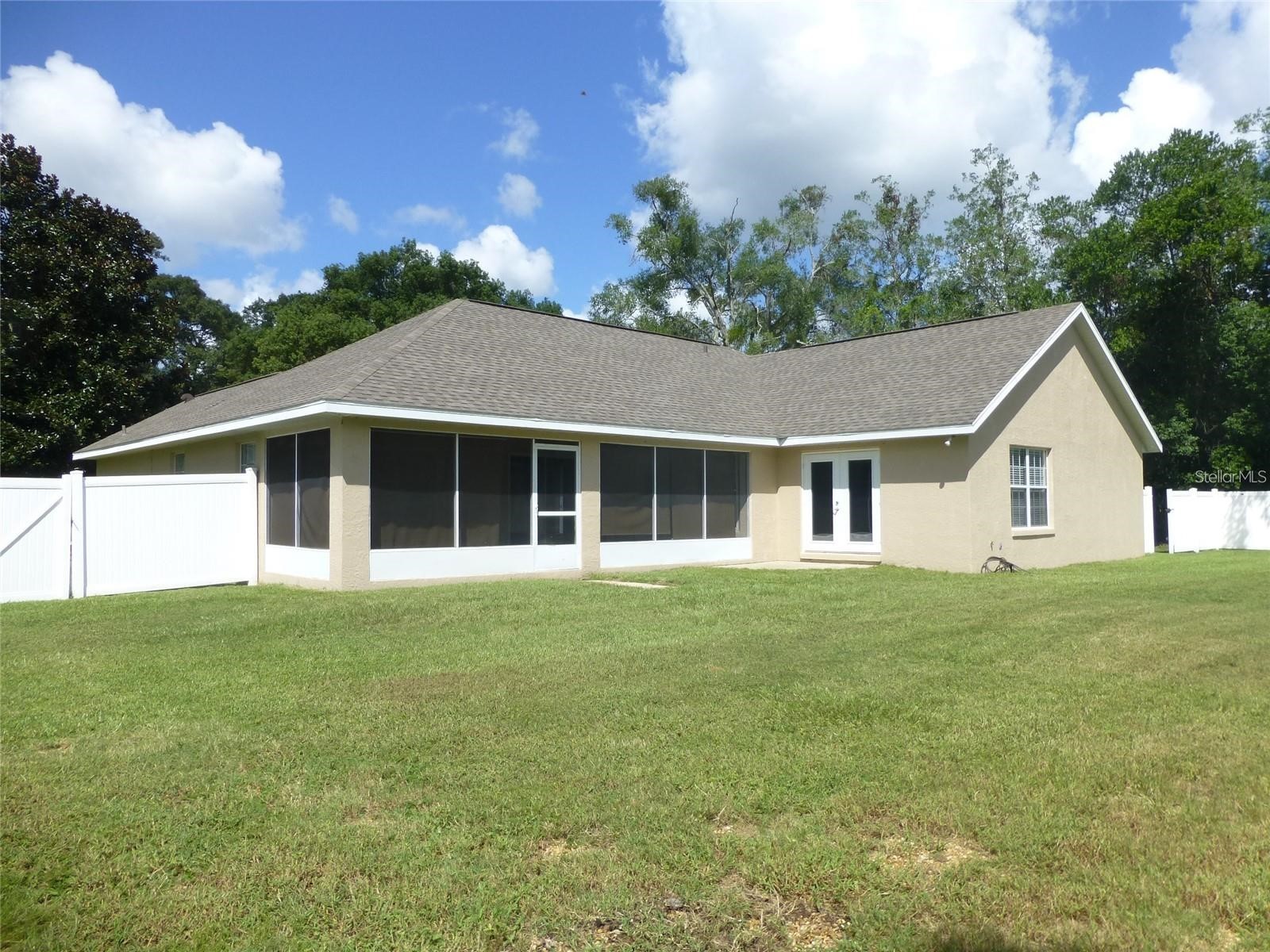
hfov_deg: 71.6
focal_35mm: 24
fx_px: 881
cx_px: 635
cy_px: 476
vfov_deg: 56.8
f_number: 4
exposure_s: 1/1000
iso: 100
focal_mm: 4.3
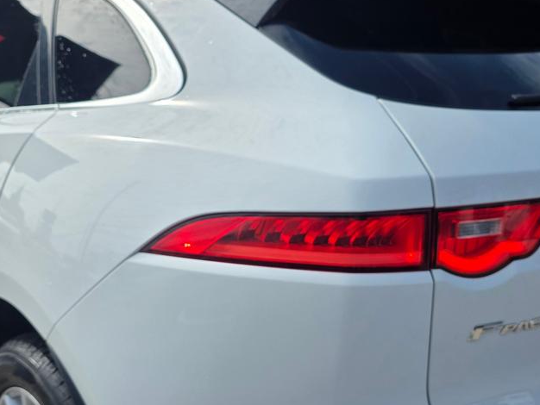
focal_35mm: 47
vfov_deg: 30.4
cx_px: 286
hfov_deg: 40.4
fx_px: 733
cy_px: 297
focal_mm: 6.3
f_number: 1.7
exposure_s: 1/6150
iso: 80
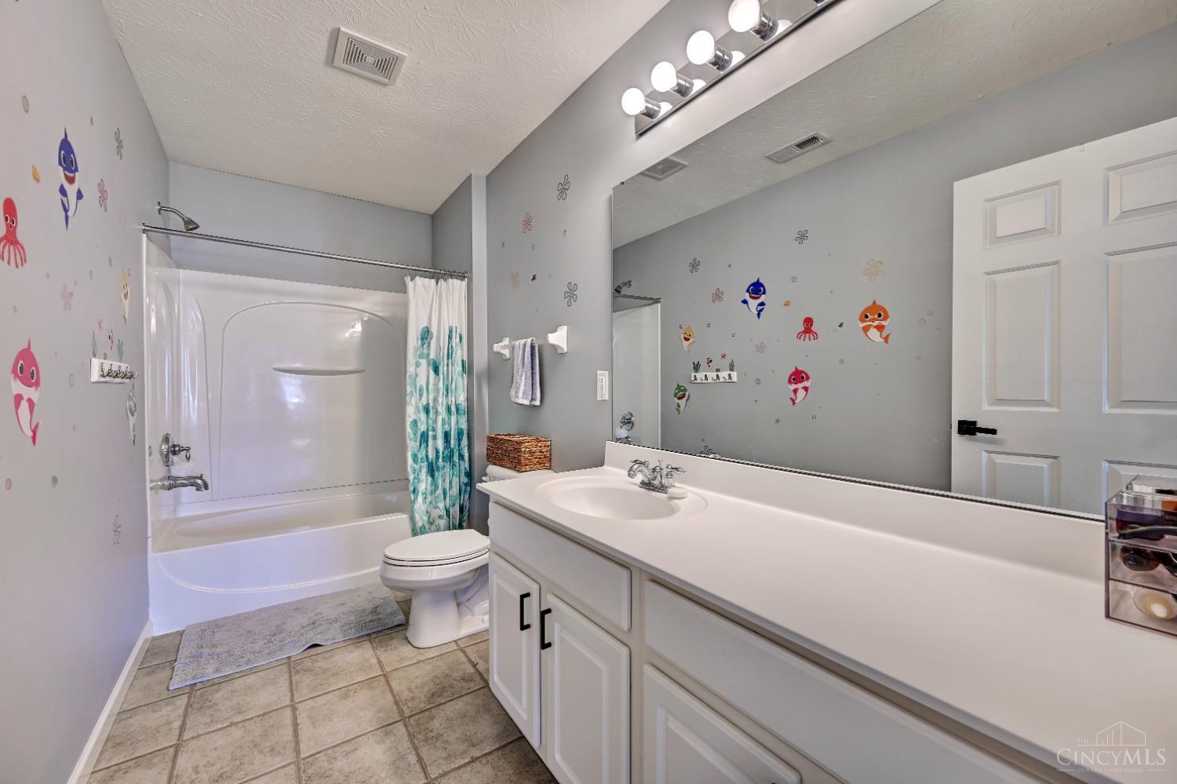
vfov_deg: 81.2
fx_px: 458
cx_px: 588
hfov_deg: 104.3
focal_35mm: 14
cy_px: 392
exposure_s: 1/8
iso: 400
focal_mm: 14
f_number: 8
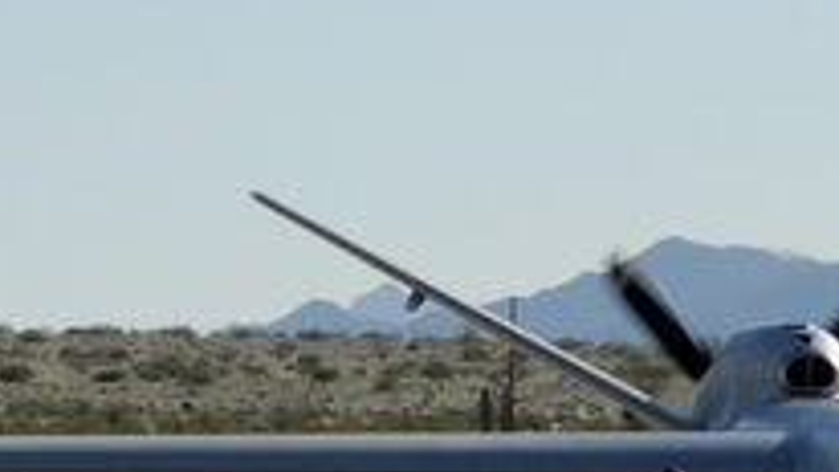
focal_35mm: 440
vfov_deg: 2.8
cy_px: 468
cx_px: 855
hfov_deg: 4.9
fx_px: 9791
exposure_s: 1/800
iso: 800
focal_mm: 72
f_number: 16
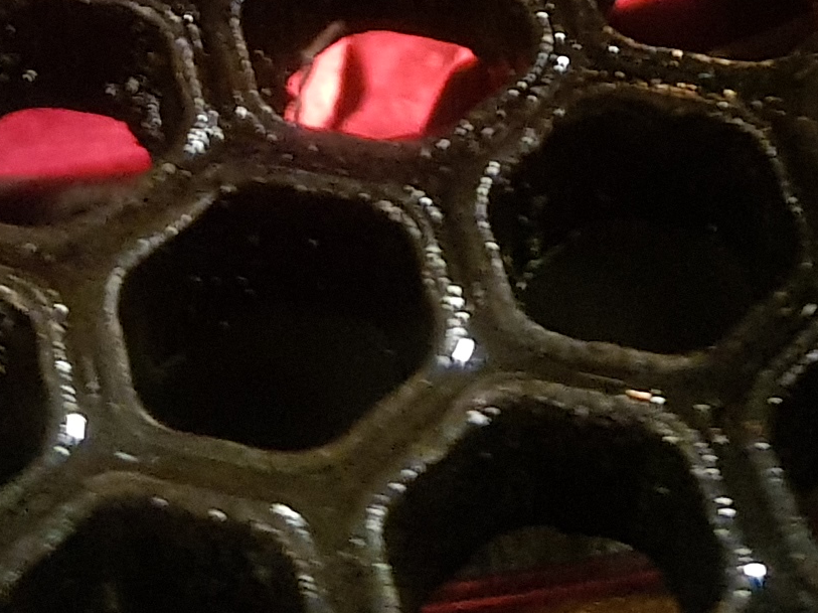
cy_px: -763
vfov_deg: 10.2
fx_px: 3047
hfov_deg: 15.2
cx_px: 599
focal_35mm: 129
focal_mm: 4.3
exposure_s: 1/11
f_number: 1.7
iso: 250
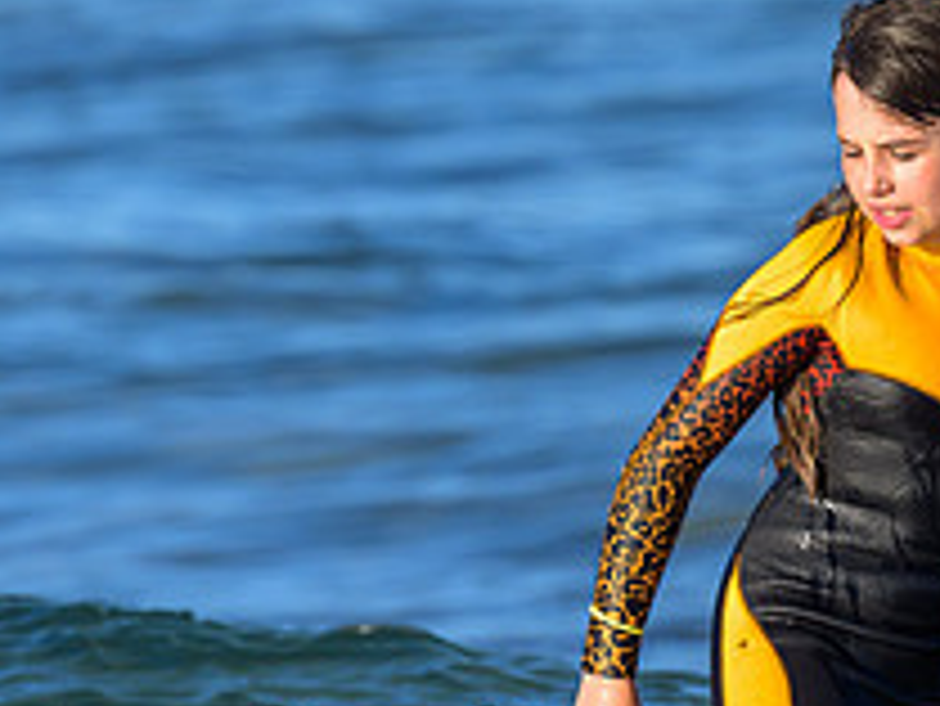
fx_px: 57901
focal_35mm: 2131
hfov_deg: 0.9
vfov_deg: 0.7
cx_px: 436
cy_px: 740
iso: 220
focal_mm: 800
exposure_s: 1/1000
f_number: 6.3
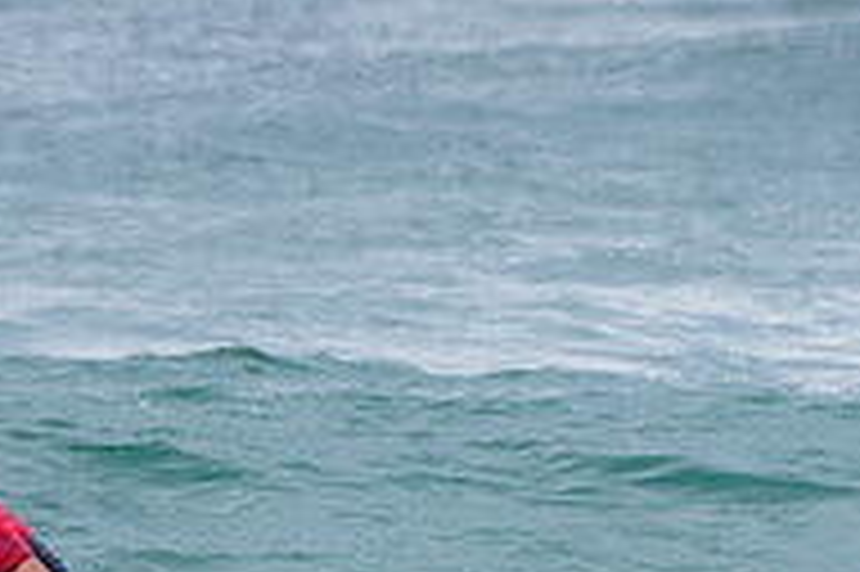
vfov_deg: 0.7
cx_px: -201
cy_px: 627
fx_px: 44537
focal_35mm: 1866
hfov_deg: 1.1
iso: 1000
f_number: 5.6
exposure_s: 1/2000
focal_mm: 500
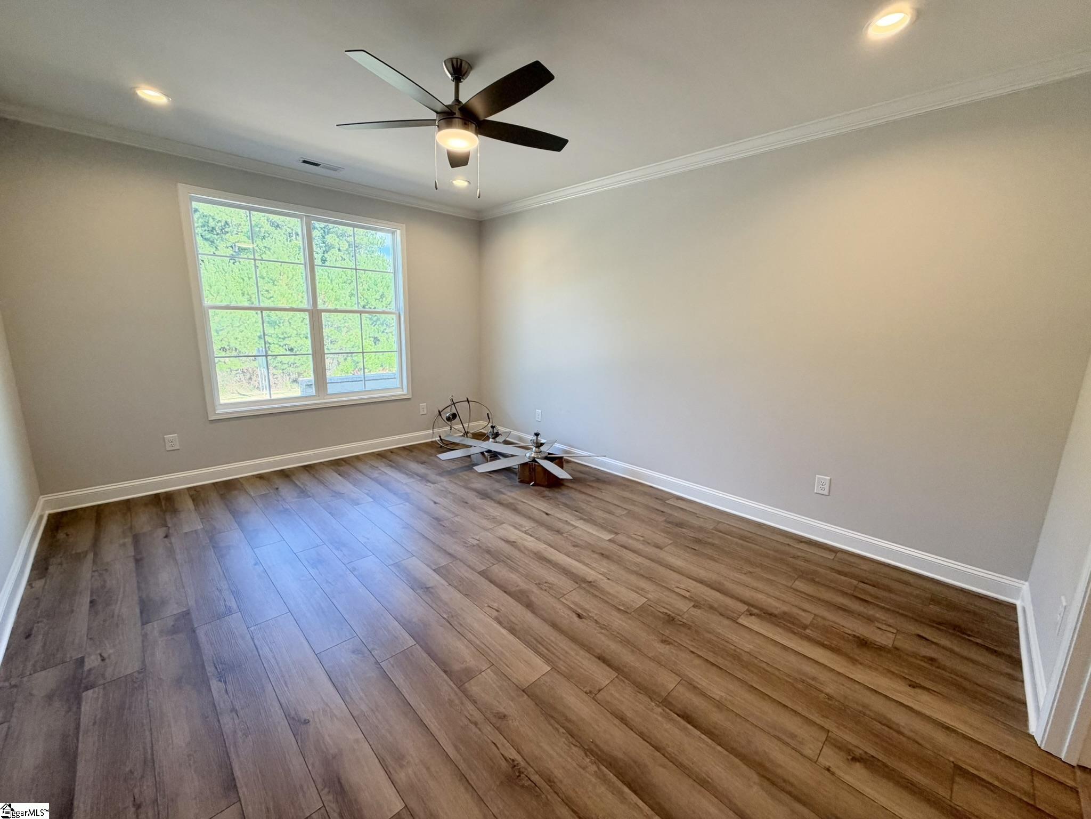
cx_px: 546
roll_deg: -1.1
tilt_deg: -10.1
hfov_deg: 102.1
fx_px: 441
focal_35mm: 14
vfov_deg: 85.7
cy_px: 410
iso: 125
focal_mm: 2.22
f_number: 2.2
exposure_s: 1/120
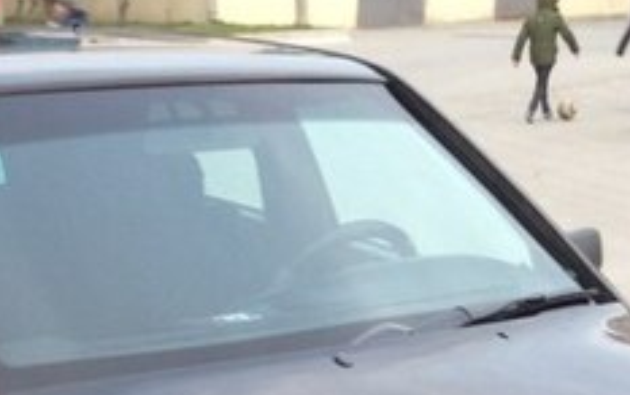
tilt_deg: -19.7
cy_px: 564
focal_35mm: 99
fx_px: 1701
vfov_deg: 12.7
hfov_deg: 21.0
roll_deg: -0.8
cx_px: 319
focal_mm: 4.12
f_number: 2.4
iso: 50
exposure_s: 1/20
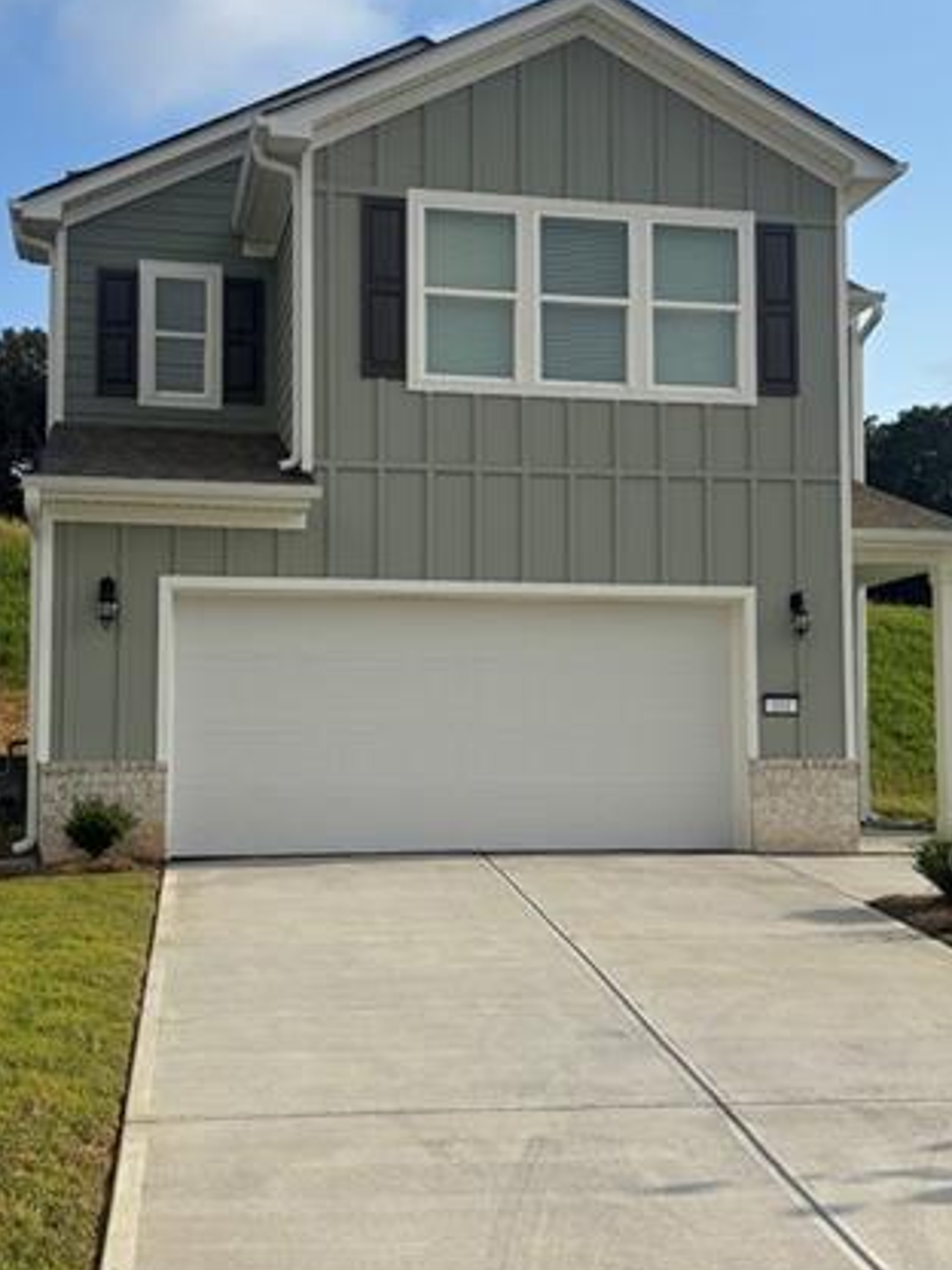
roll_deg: -0.3
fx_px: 1760
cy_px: 626
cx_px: 522
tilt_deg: +9.3
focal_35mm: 48
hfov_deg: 30.2
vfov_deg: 39.7
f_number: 1.6
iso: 50
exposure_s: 1/4854
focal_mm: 5.96
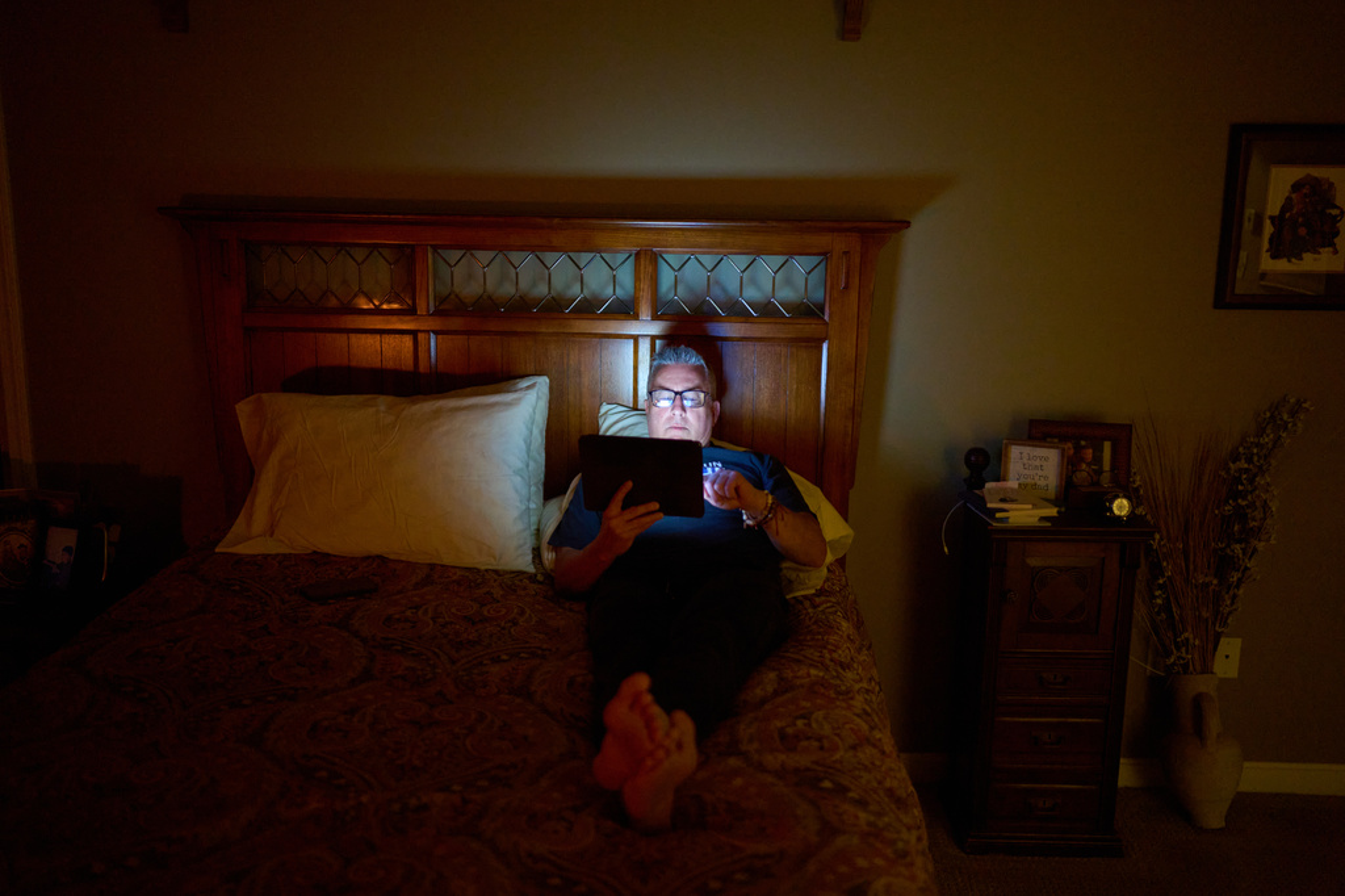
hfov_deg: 54.4
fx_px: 1307
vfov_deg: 37.8
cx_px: 672
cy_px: 448
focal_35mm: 35
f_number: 1.4
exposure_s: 1/60
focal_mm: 35
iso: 6400
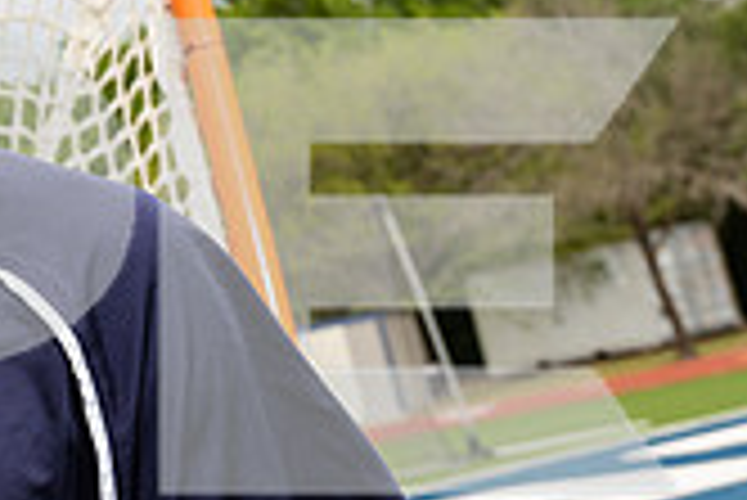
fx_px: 2471
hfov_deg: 15.5
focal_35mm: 119
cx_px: -468
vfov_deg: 11.5
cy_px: 259
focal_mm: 34
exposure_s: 1/250
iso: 250
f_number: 7.1
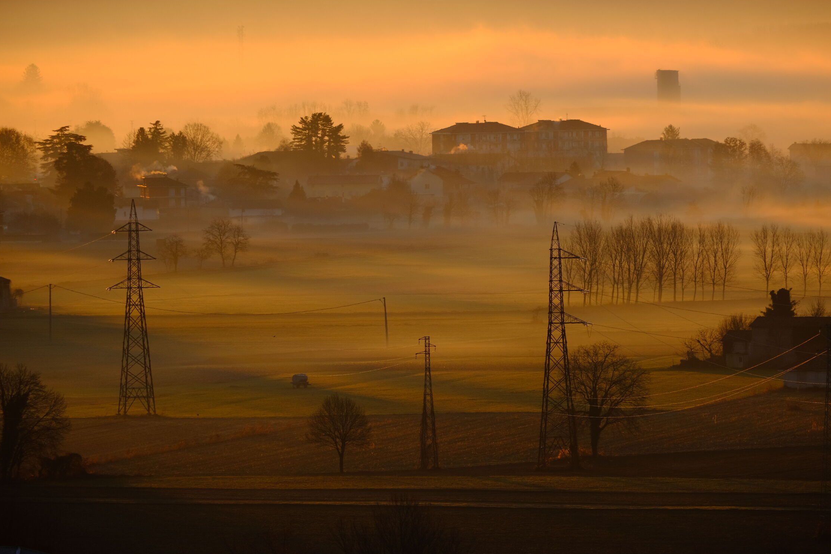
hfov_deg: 4.2
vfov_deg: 2.8
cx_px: 416
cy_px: 259
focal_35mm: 487
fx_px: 11239
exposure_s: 1/500
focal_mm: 300
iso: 250
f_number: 5.6
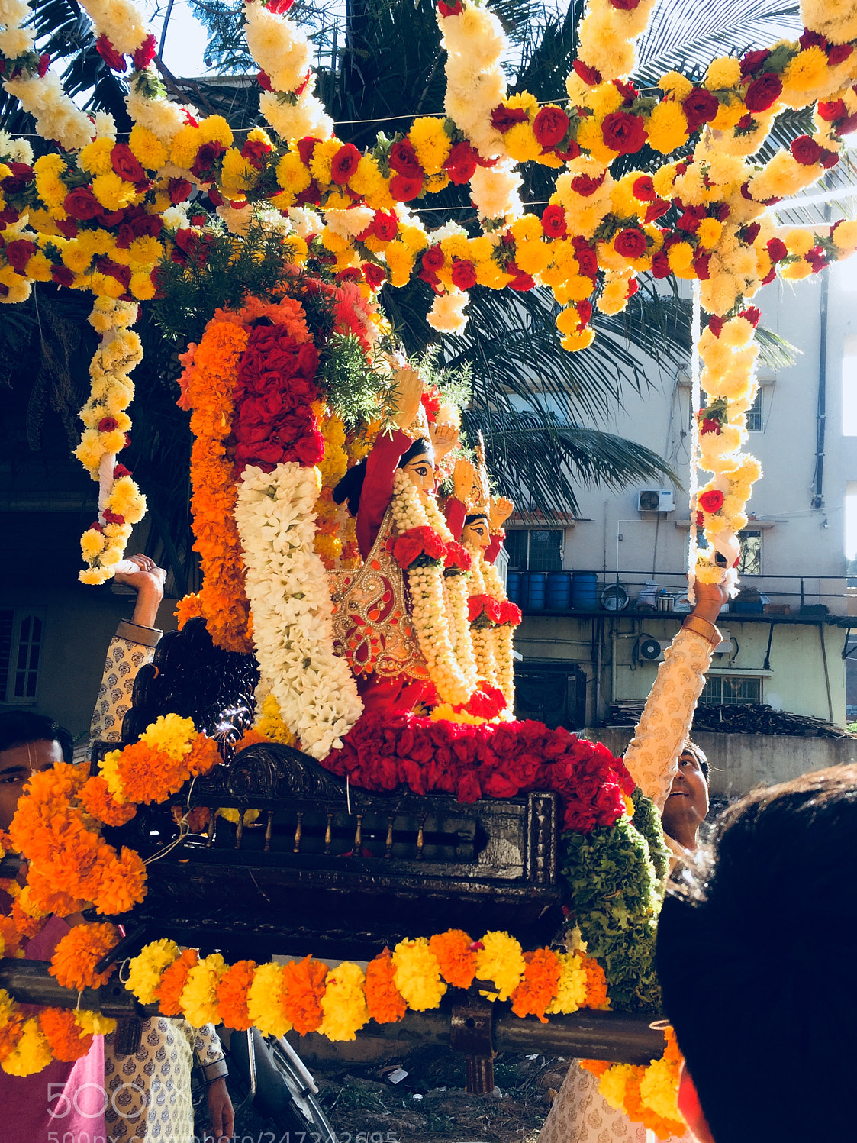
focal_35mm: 31
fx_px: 1023
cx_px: 457
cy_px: 590
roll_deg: -1.8
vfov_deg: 58.3
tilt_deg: +7.0
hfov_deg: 45.4
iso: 32
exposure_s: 1/384
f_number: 2.2
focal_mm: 4.15
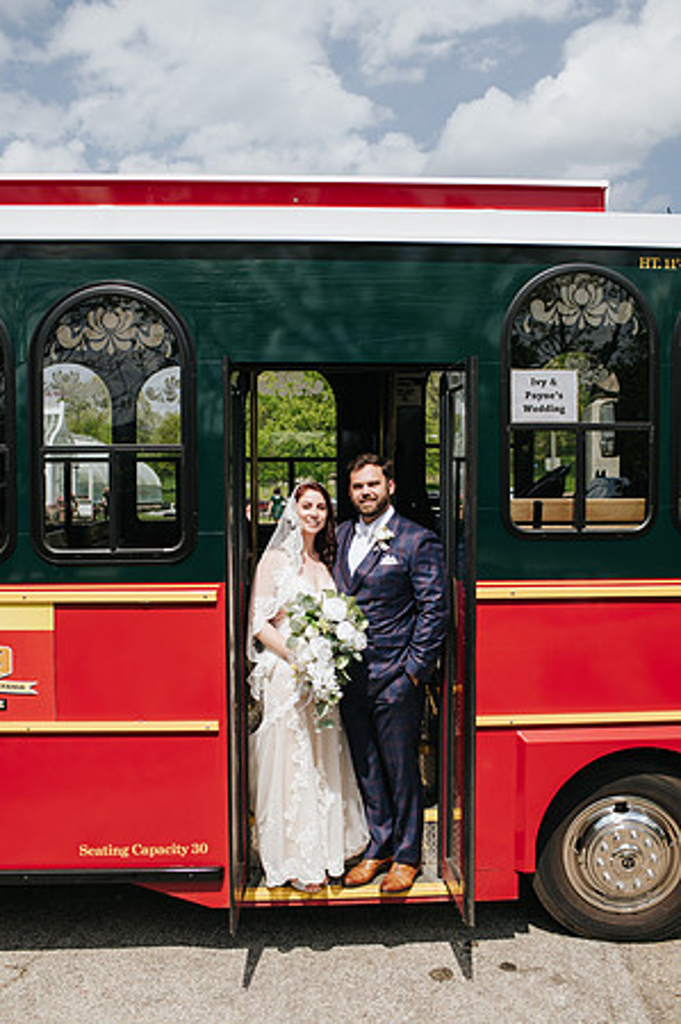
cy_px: 512
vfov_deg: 54.5
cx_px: 340
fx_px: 995
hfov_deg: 37.8
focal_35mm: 35
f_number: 3.5
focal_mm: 35
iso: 100
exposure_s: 1/1000
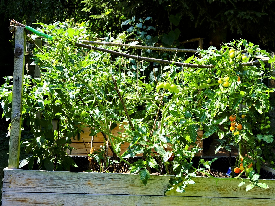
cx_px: 169
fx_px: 350
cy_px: 127
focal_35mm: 44
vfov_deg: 32.7
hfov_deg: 42.7
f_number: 6.4
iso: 100
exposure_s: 1/56
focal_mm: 42.6
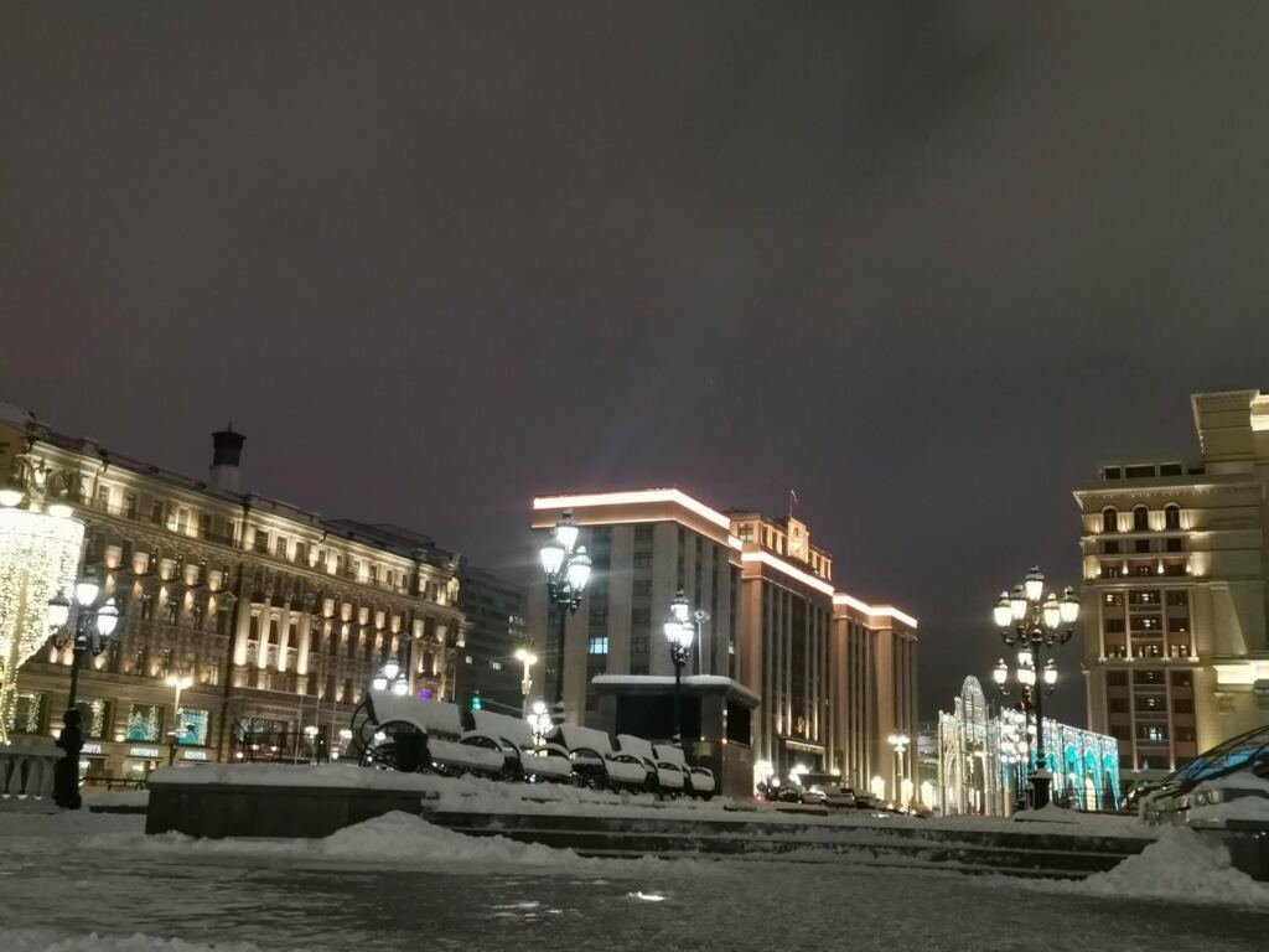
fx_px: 1393
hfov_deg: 49.0
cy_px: 476
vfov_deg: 37.7
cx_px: 634
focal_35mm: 38
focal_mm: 4.75
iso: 320
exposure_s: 1/30
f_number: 1.8
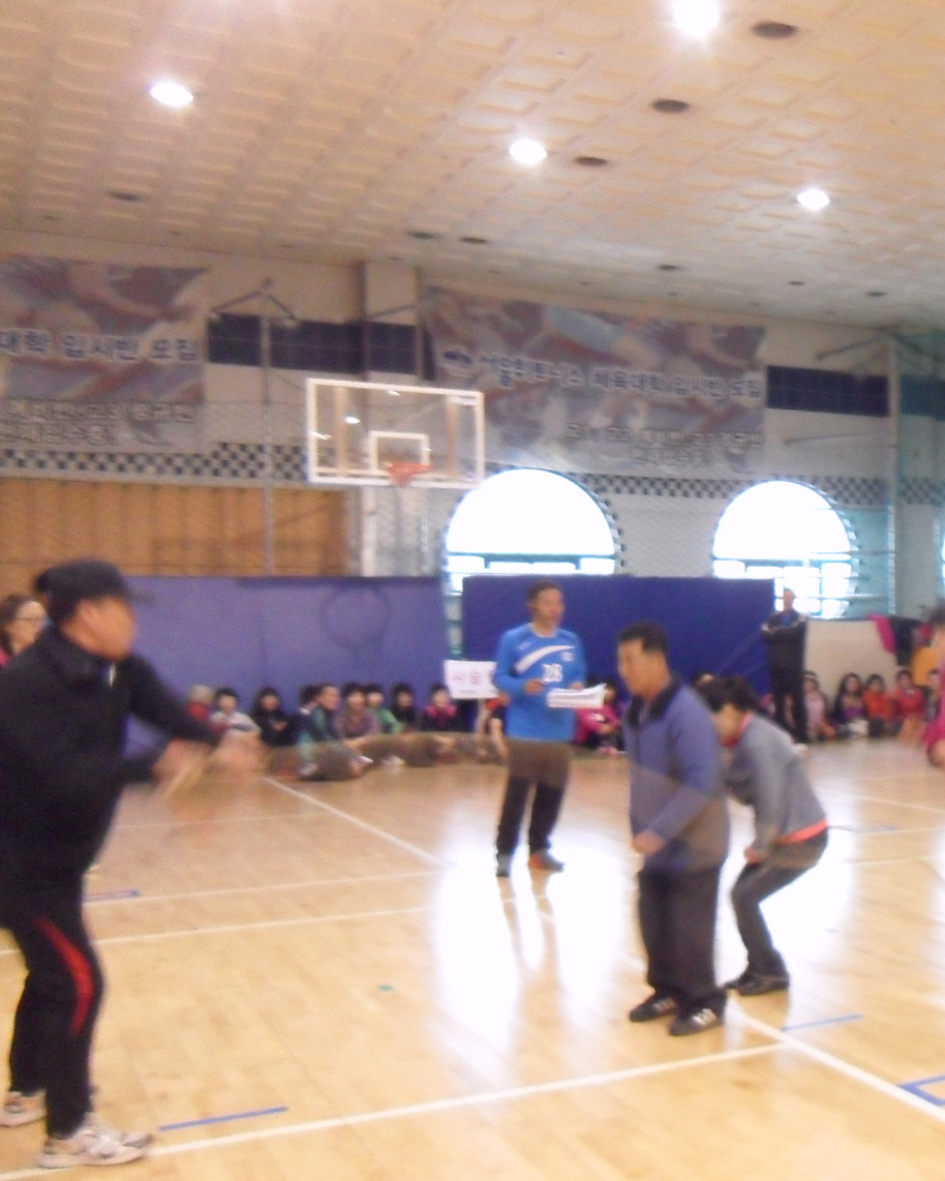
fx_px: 1468
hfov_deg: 33.6
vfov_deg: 43.6
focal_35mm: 42
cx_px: 865
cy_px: 695
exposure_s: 1/15
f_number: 2.8
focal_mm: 4.3
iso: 400
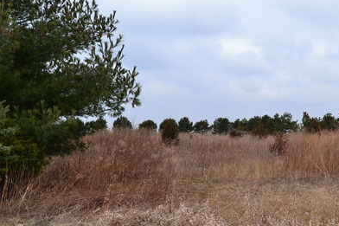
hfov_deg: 39.4
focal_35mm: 49
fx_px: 461
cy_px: 127
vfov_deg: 27.5
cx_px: 248
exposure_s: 1/400
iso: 400
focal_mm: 20
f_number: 11
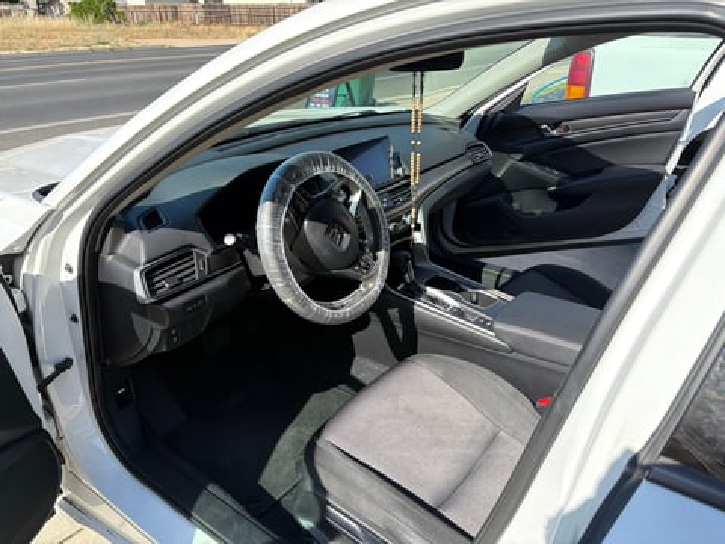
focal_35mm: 26
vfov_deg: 53.1
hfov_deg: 67.3
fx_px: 545
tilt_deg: -24.4
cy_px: 272
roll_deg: +0.8
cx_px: 362
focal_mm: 5.96
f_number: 1.6
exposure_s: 1/1135
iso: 64
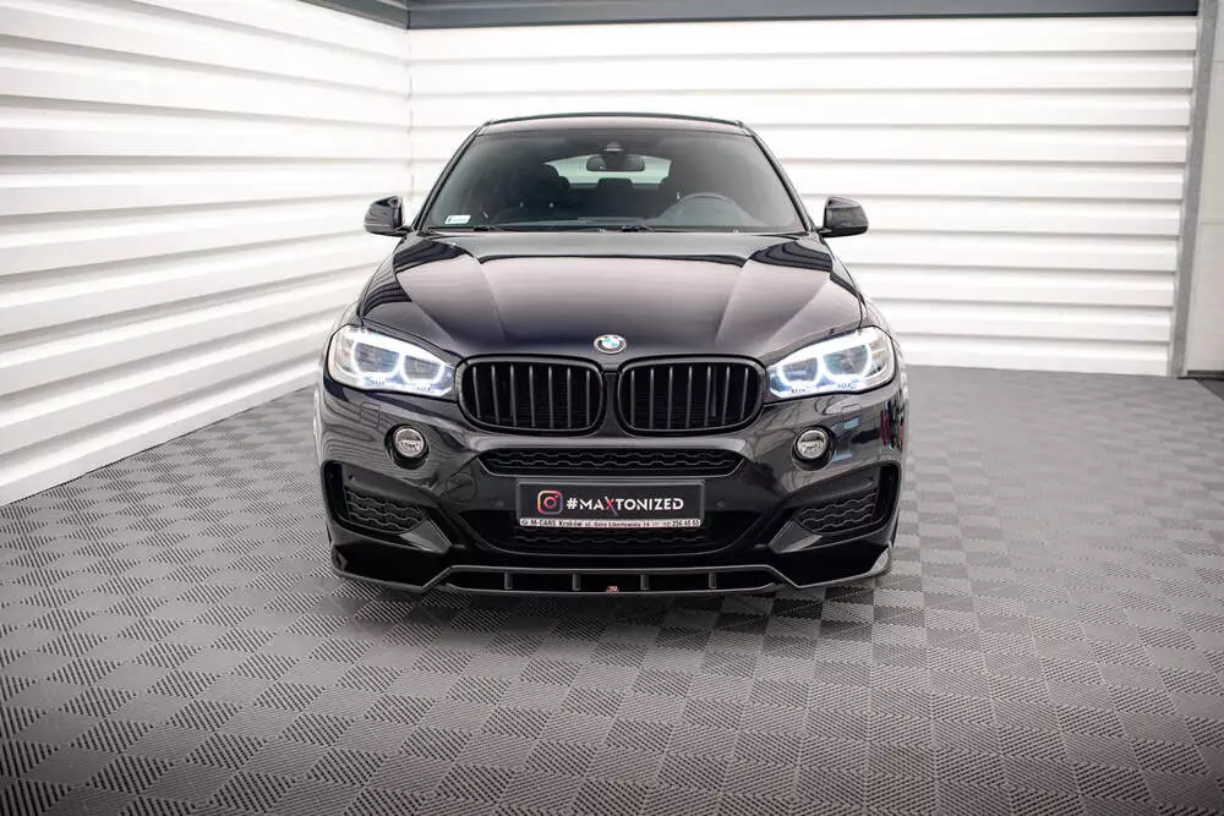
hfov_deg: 53.9
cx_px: 612
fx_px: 1202
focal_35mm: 35
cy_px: 408
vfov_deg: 37.5
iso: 1250
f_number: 2.5
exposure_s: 1/100
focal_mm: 35
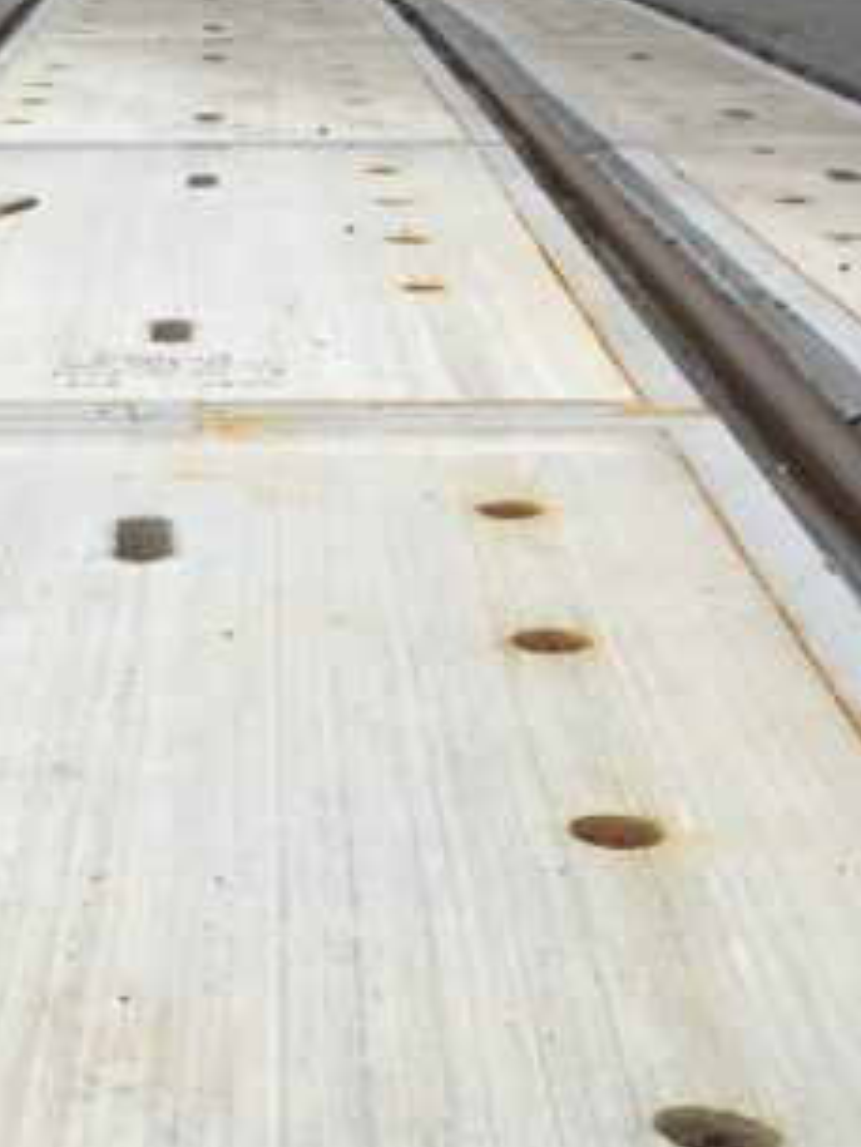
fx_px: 2519
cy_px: 1087
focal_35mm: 76
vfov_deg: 24.7
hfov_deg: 19.2
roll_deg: +0.3
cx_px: 188
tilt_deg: -25.9
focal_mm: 4.15
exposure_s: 1/2079
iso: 25
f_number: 2.2
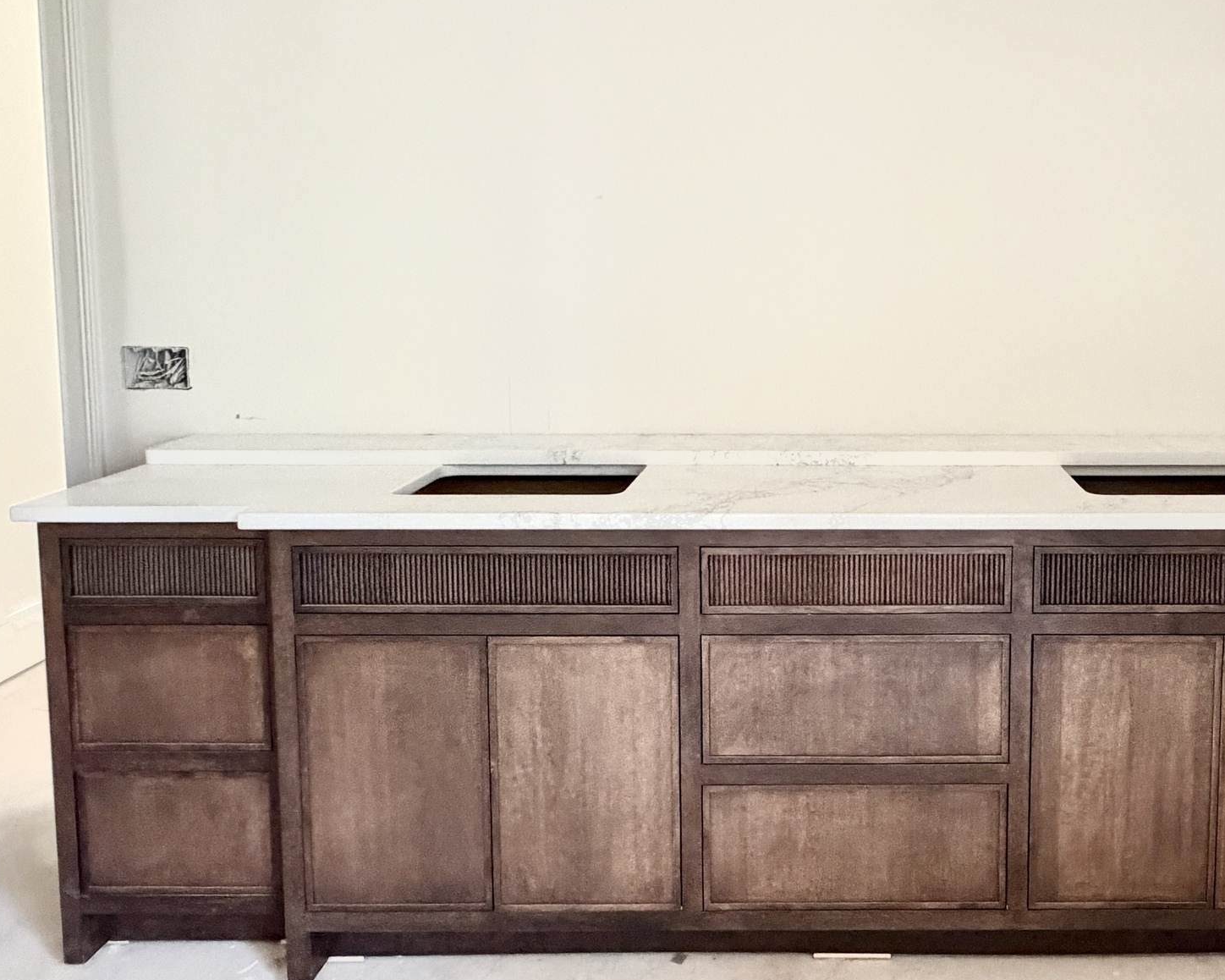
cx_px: 857
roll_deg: +0.3
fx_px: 1051
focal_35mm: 29
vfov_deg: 49.1
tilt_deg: -5.3
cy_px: 329
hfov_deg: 58.5
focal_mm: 2.22
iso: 800
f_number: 2.2
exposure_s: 1/60
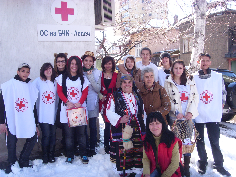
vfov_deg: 45.4
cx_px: 118
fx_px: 211
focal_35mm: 31
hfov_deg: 58.4
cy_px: 88
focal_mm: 6.3
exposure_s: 1/201
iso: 50
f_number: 3.5
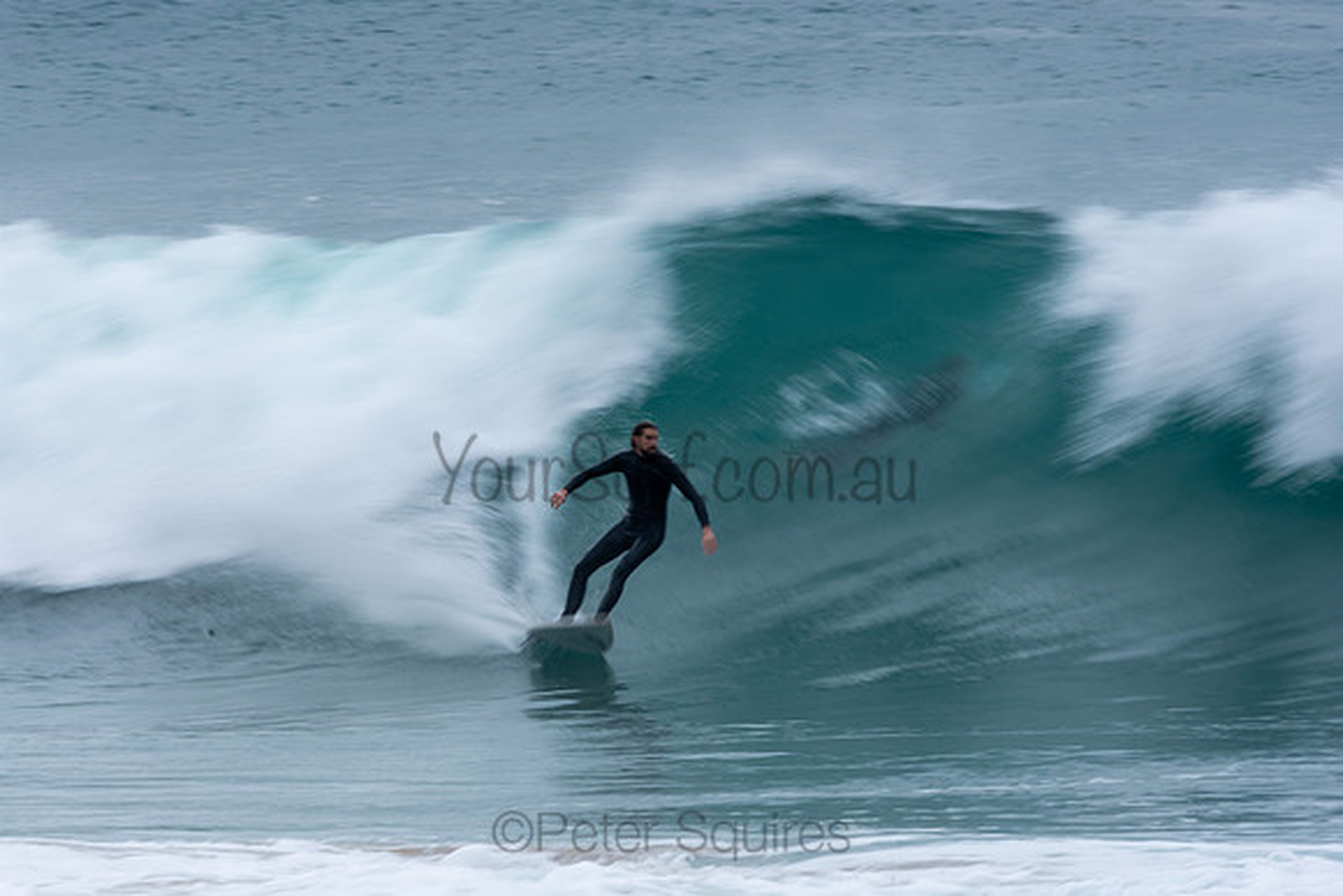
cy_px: 448
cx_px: 672
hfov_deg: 2.7
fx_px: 27984
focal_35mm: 750
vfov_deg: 1.8
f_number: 25
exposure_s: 1/25
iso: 100
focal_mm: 500
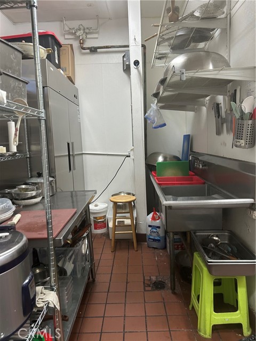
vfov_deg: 67.3
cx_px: 128
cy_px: 170
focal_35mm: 26
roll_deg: +1.9
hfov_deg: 53.1
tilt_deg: -7.2
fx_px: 256
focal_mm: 5.7
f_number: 1.5
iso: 200
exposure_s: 1/60
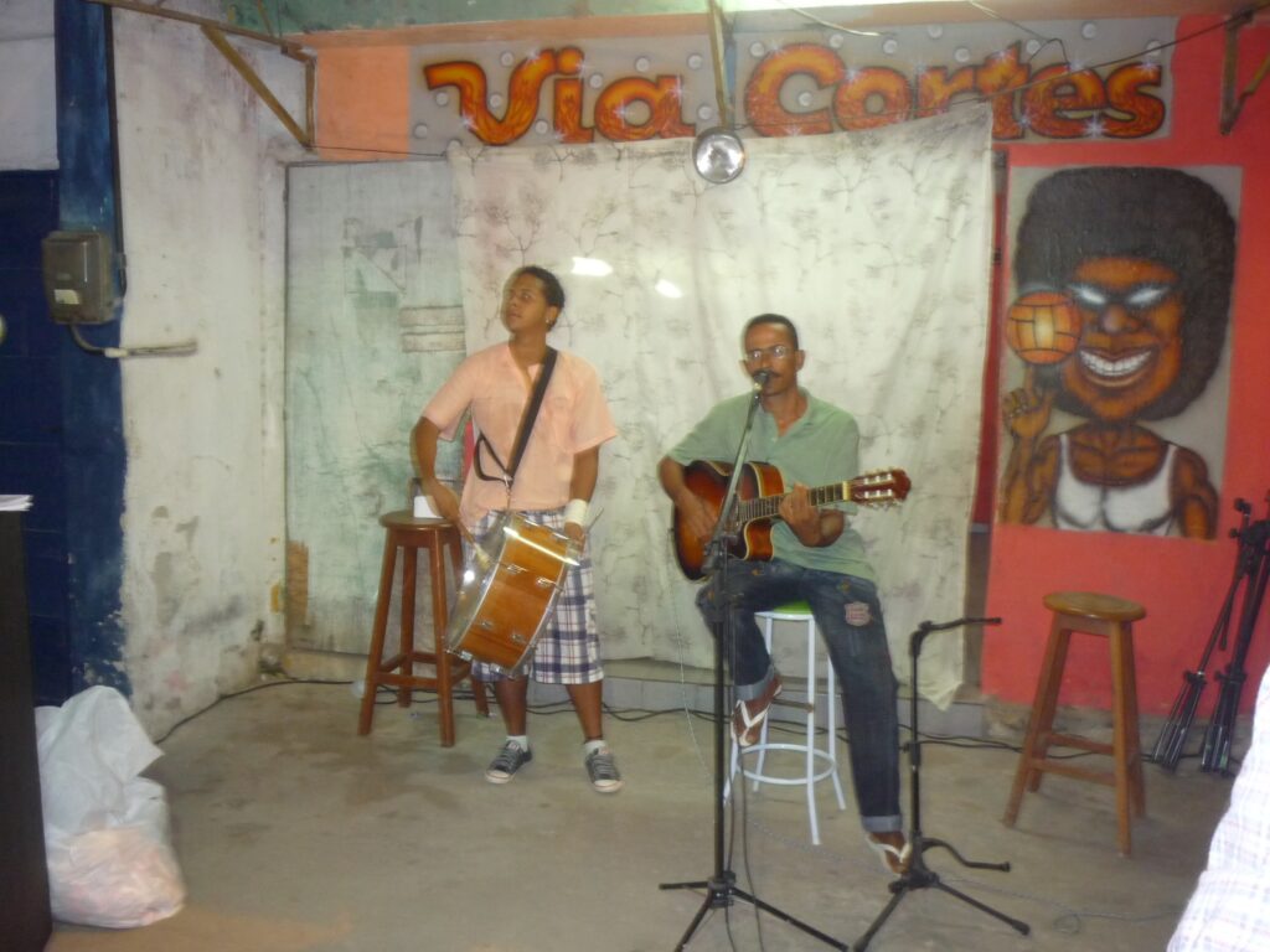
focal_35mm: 32
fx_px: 1174
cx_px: 635
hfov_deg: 56.8
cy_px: 476
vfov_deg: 44.2
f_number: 3.3
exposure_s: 1/8
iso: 250
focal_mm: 5.2
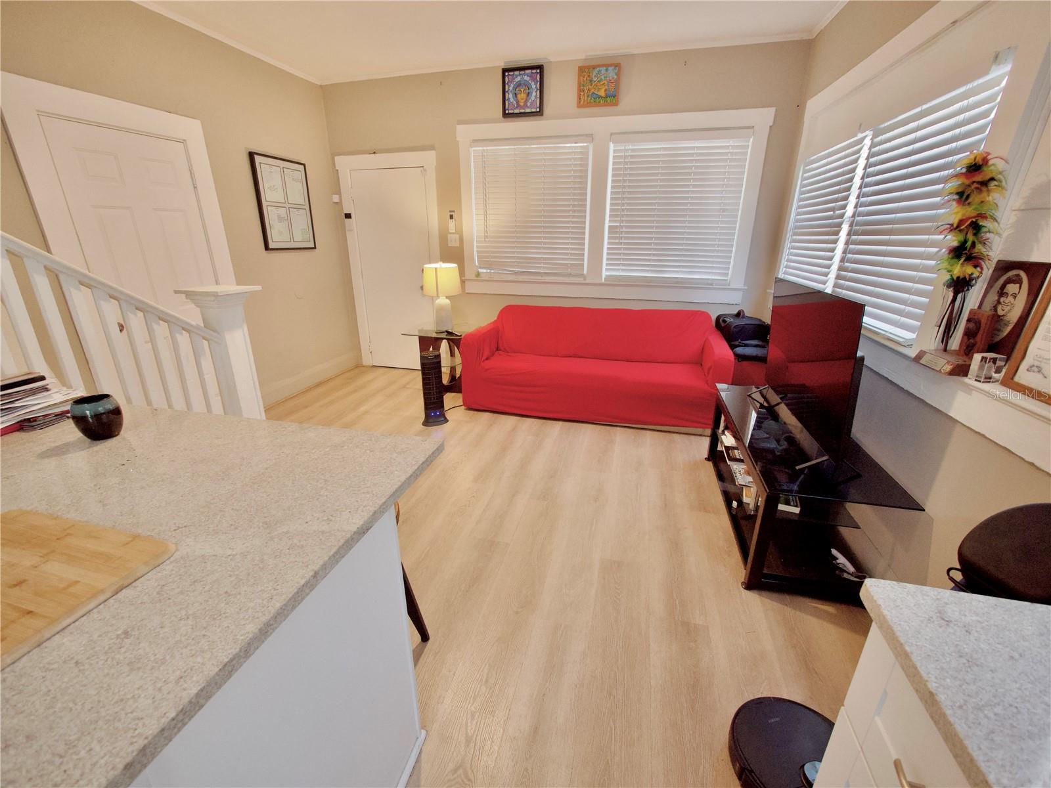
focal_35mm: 14
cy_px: 394
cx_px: 526
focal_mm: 7
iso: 1000
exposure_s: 1/60
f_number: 4
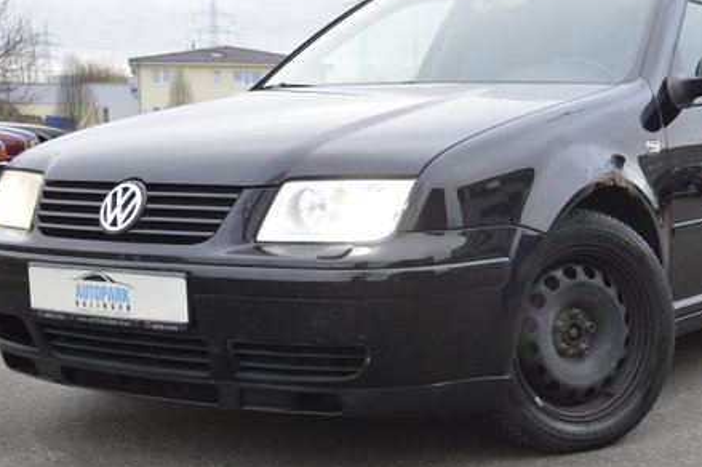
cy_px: 264
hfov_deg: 28.7
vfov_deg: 19.4
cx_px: 445
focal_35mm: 70
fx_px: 1364
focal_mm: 32
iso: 400
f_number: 4.2
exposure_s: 1/40
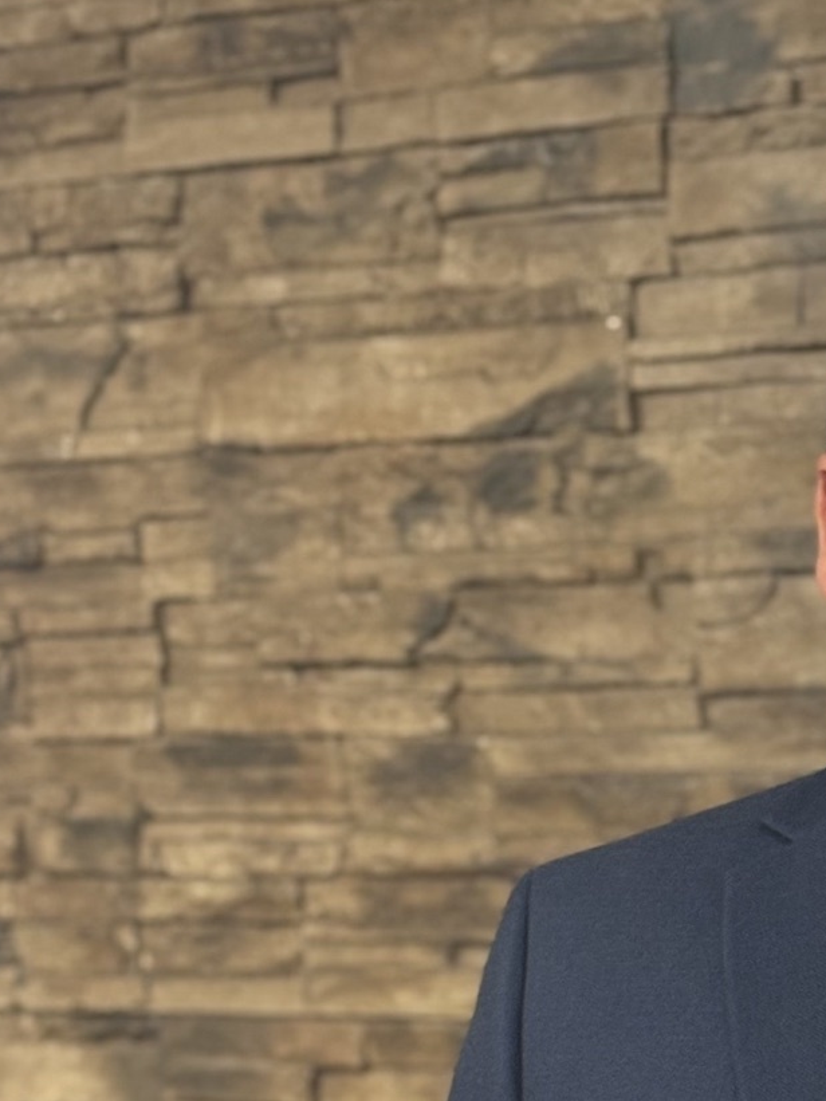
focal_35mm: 152
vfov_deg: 12.7
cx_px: 1023
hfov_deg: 9.6
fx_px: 4835
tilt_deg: -6.8
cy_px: 1253
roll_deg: +1.1
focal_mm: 5.96
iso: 200
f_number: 1.6
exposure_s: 1/40
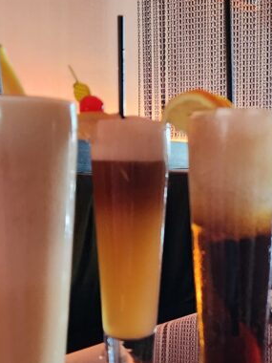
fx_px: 650
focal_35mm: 62
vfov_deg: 31.0
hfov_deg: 23.1
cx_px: 241
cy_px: 231
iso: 1000
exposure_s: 1/100
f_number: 1.8
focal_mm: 5.4
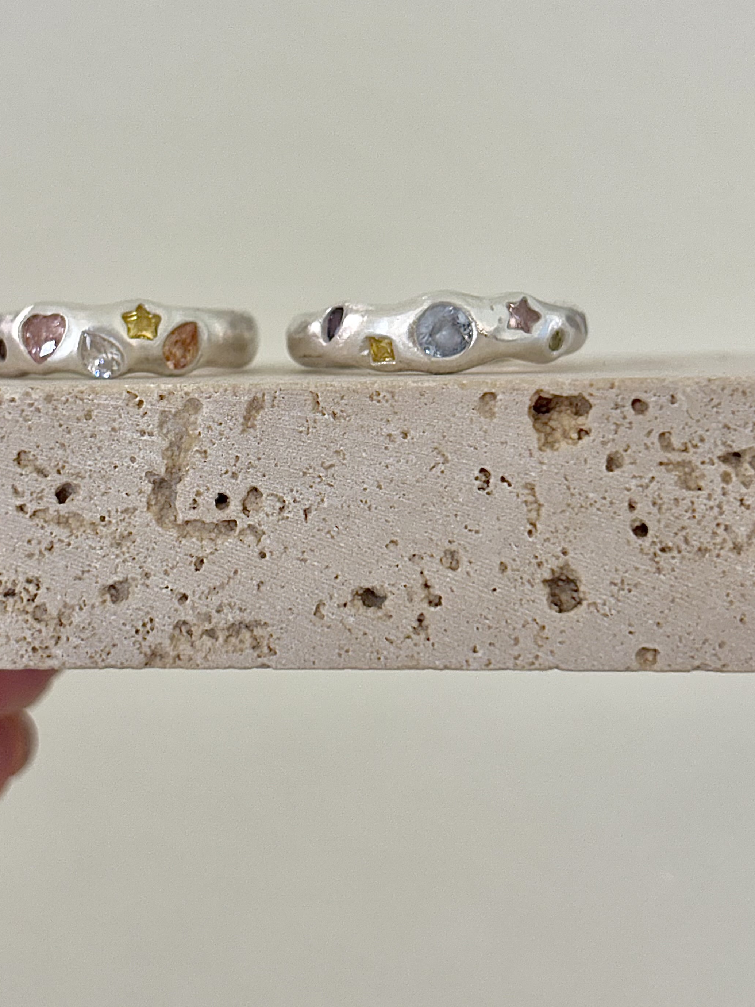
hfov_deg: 19.4
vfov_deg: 25.6
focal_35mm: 76
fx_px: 2210
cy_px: 403
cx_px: 313
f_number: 1.6
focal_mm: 5.96
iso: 32
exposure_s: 1/60
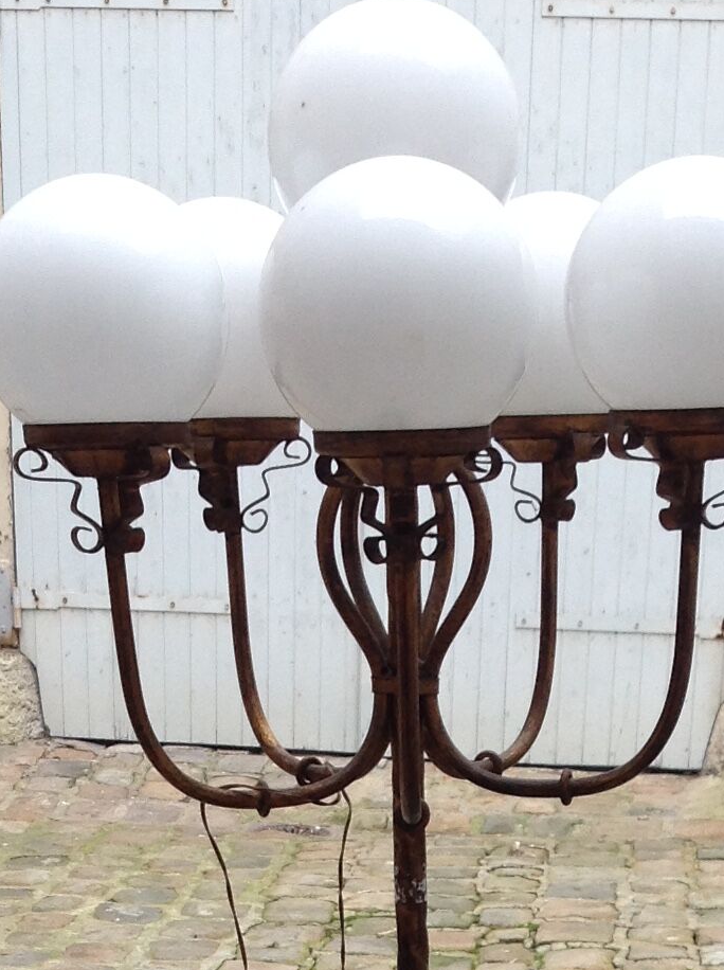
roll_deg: -0.9
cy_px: 1307
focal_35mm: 99
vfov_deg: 18.3
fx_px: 2769
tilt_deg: -21.7
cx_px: 413
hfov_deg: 14.9
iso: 50
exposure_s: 1/120
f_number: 2.4
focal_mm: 4.28
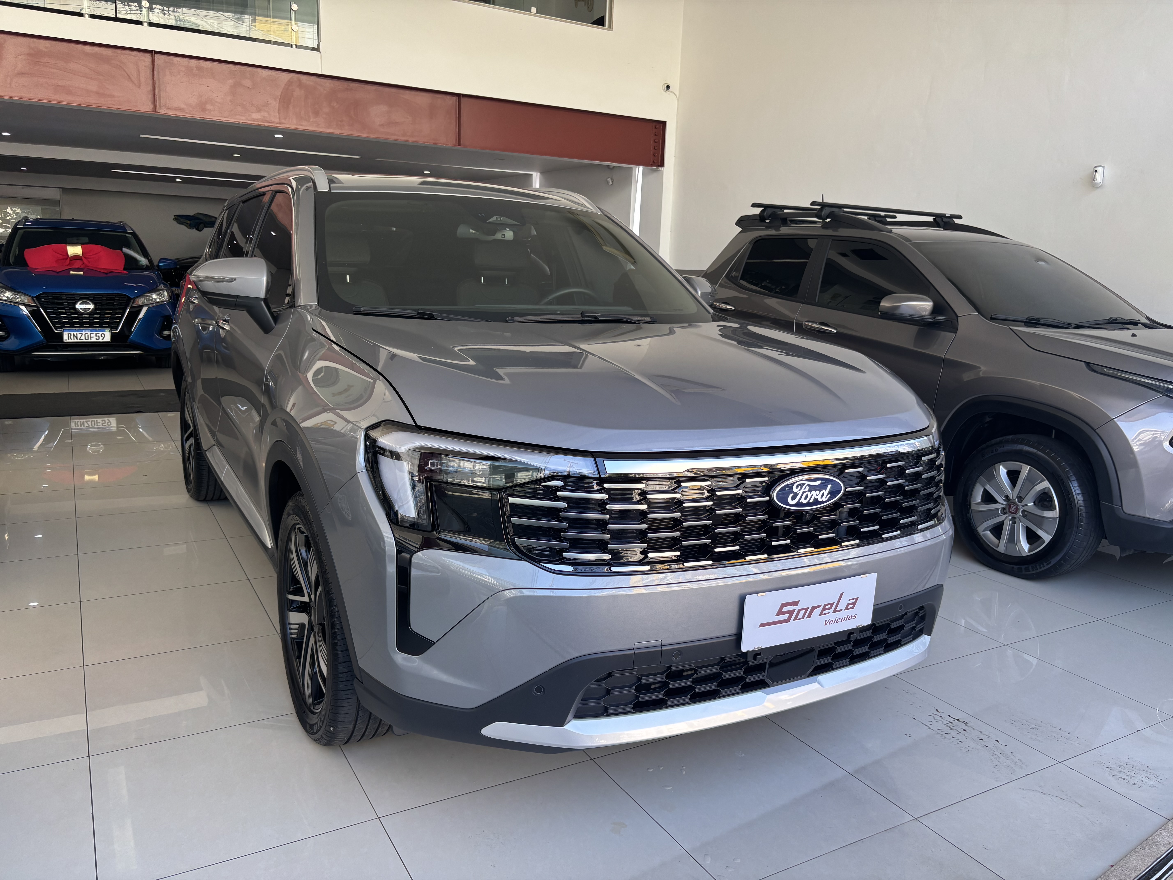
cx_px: 586
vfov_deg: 53.1
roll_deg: -3.0
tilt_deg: -11.7
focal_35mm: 26
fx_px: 881
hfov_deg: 67.3
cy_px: 440
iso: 40
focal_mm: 5.96
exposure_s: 1/121
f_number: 1.6
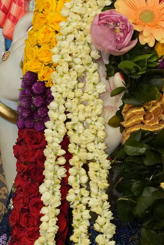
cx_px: 237
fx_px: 1537
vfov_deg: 9.1
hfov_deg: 6.0
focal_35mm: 225
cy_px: 85
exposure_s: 1/250
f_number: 5.6
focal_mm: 70
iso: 400
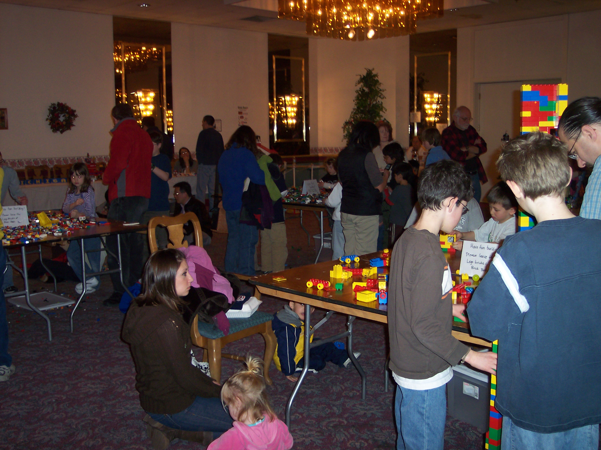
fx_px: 659
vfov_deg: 37.7
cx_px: 300
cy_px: 225
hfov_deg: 49.0
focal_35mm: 38
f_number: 2.8
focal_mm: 8
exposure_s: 1/30
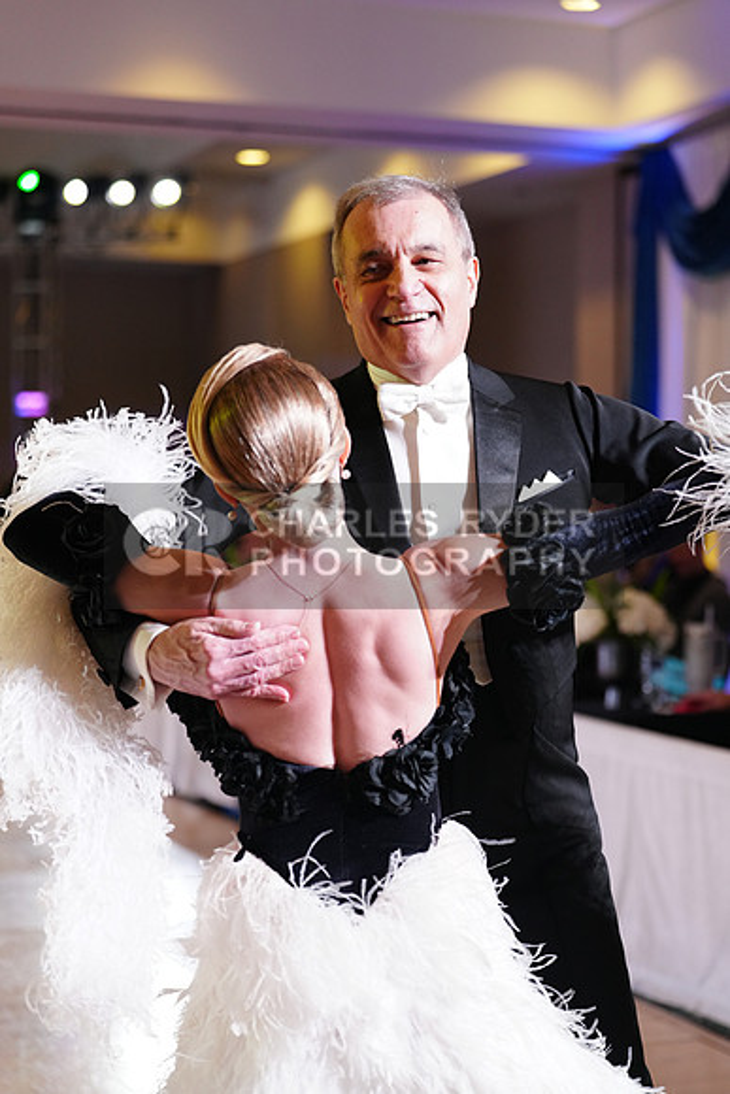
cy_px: 547
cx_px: 365
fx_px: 2128
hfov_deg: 19.5
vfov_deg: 28.8
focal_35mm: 70
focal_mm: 70
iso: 2000
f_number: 2.8
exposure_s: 1/400
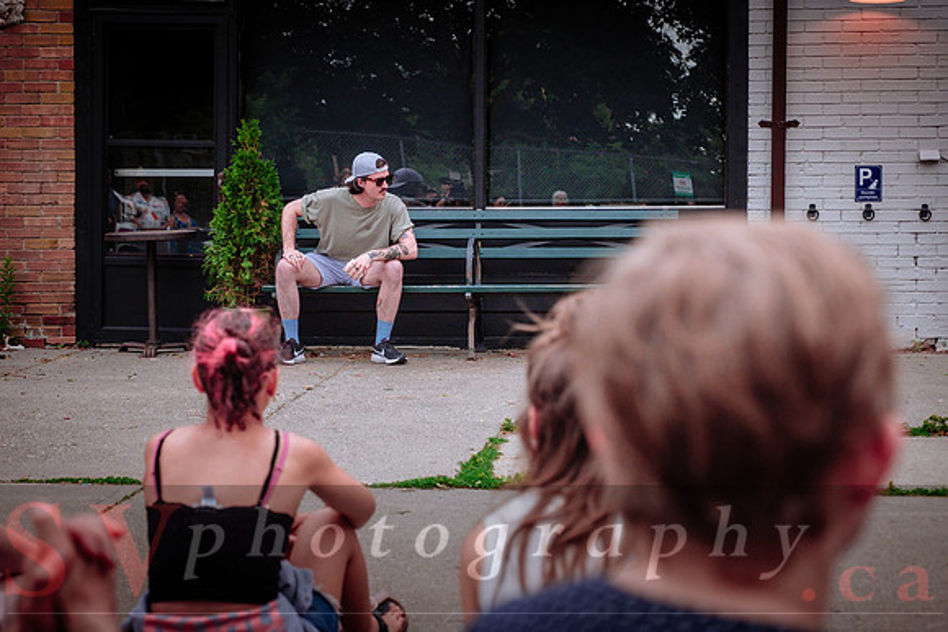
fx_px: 1516
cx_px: 474
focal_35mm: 58
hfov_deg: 34.7
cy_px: 316
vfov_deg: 23.6
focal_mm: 37.6
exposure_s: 1/320
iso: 800
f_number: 2.8
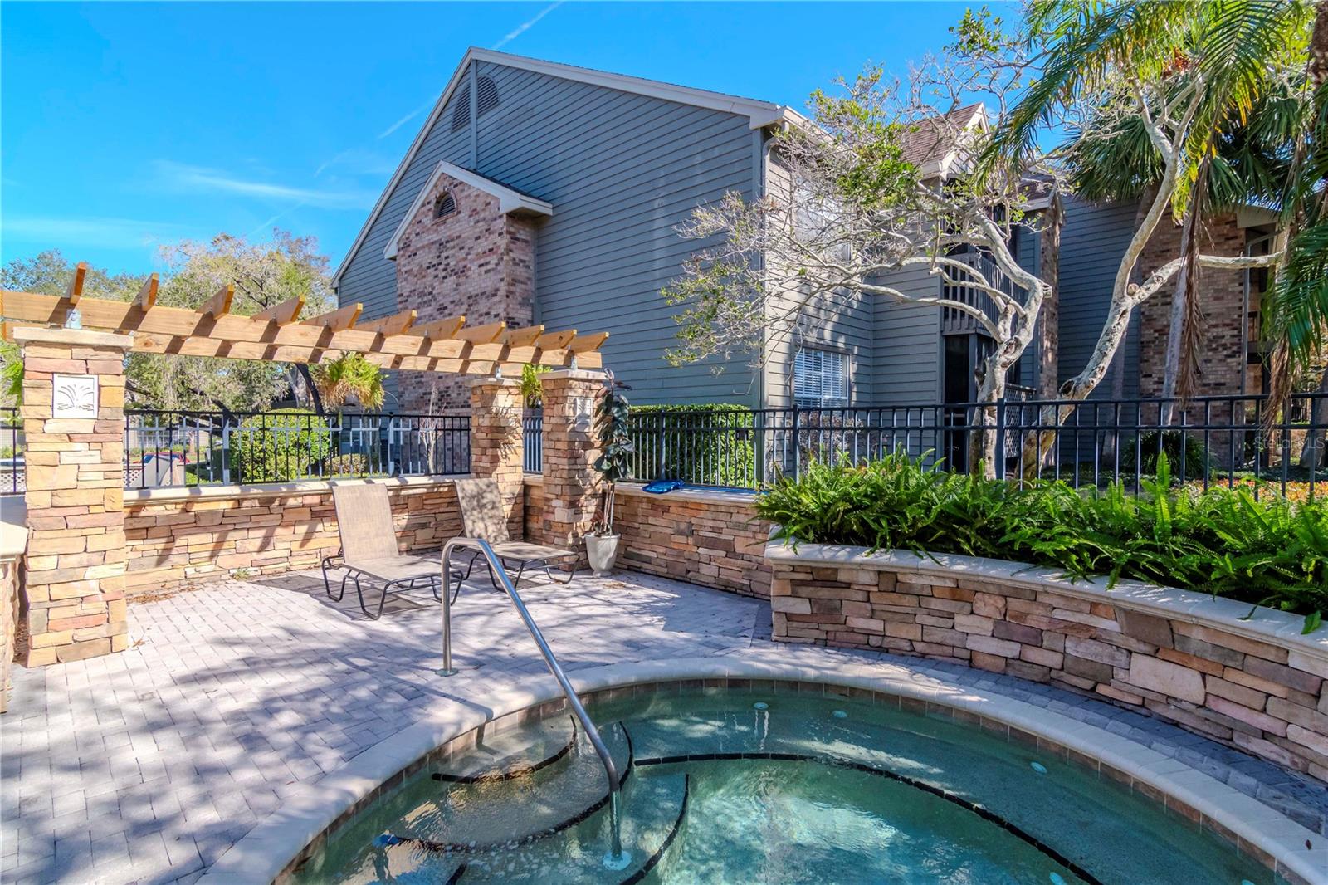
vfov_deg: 72.0
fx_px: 609
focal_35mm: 16
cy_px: 442
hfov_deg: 95.0
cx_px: 664
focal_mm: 11
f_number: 9
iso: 640
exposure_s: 1/640
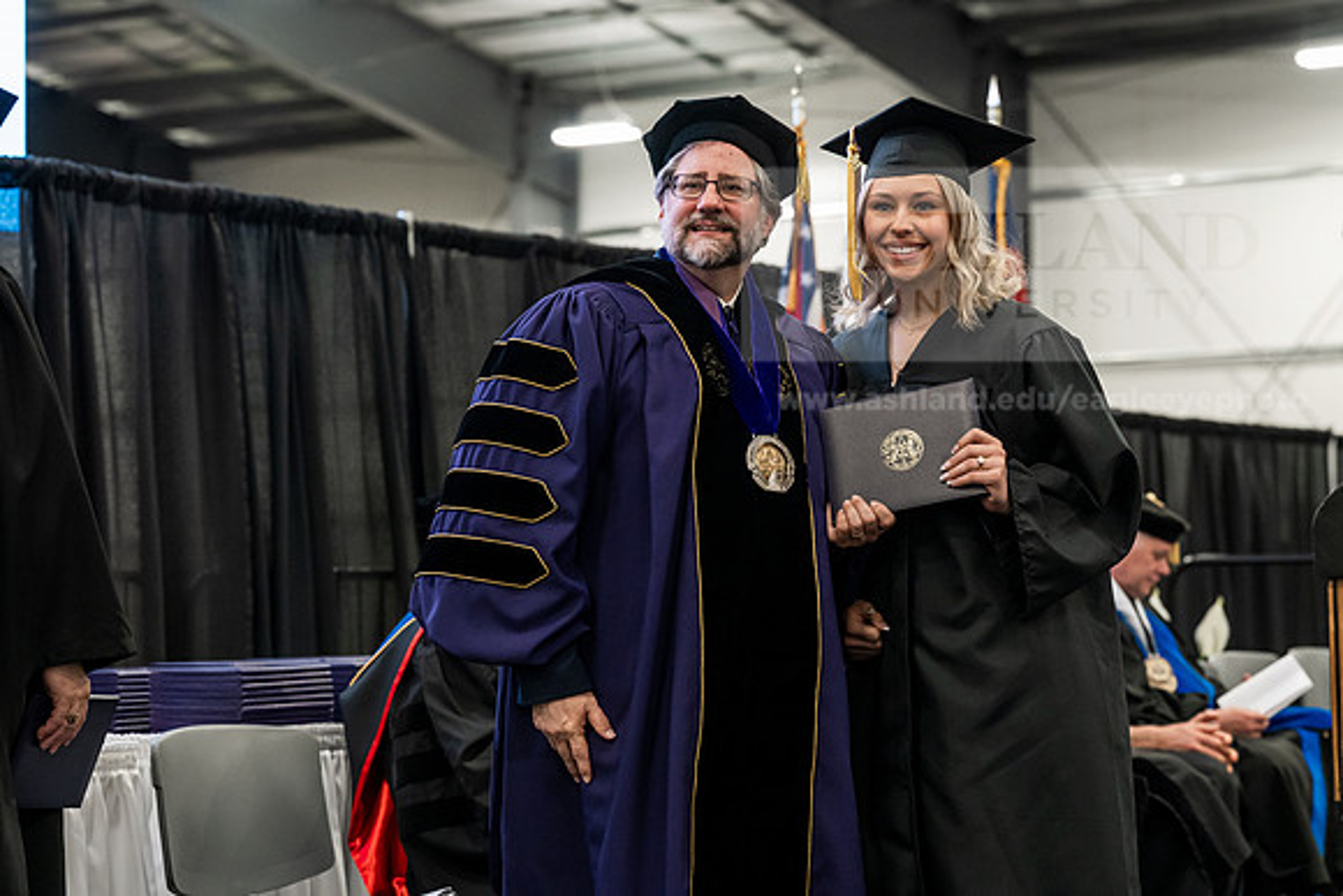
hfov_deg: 23.6
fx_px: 3209
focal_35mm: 86
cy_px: 448
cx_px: 672
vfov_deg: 15.9
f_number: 4.5
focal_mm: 86
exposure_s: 1/200
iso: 4000
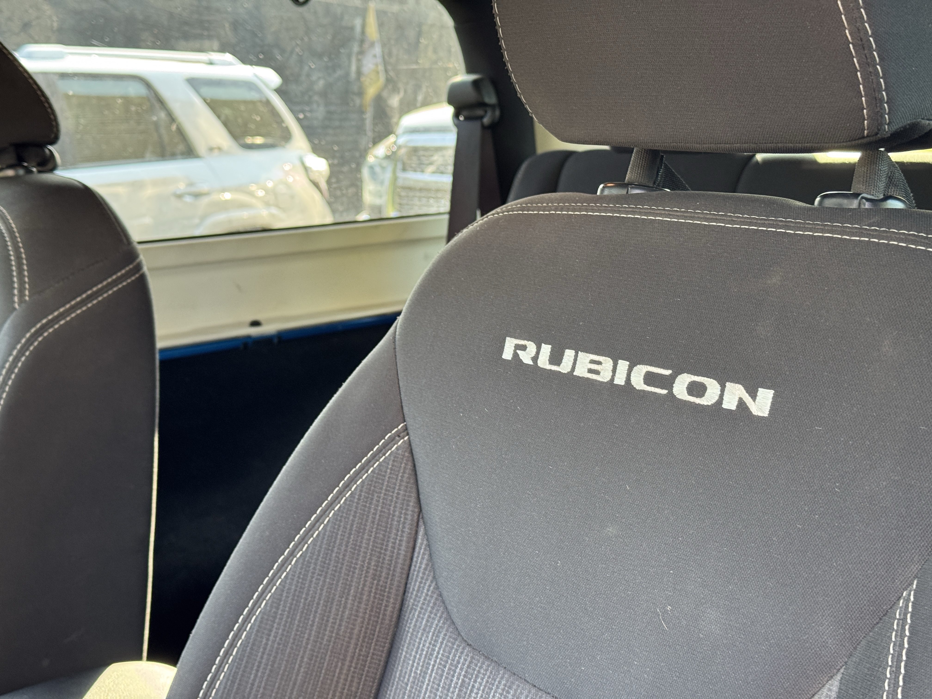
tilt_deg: -8.9
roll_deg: -0.3
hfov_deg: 39.7
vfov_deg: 30.3
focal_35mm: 48
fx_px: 1292
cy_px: 350
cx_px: 466
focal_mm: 6.76
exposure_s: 1/60
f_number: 1.78
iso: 125
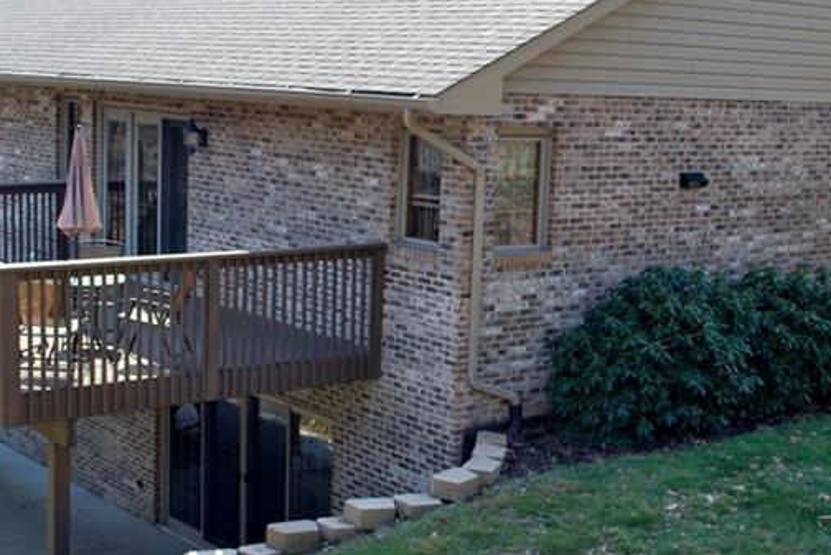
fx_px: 1548
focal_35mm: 67
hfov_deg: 30.0
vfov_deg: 20.4
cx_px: 473
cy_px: 268
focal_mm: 22
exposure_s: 1/200
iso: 100
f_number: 5.6
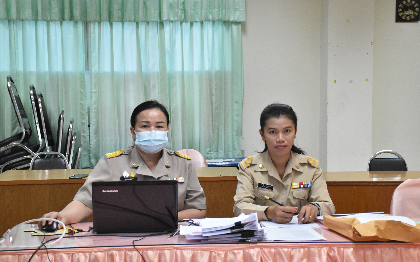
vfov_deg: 16.9
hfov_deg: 26.8
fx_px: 881
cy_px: 128
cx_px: 209
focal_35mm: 77
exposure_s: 1/160
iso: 3200
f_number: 6.3
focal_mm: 50
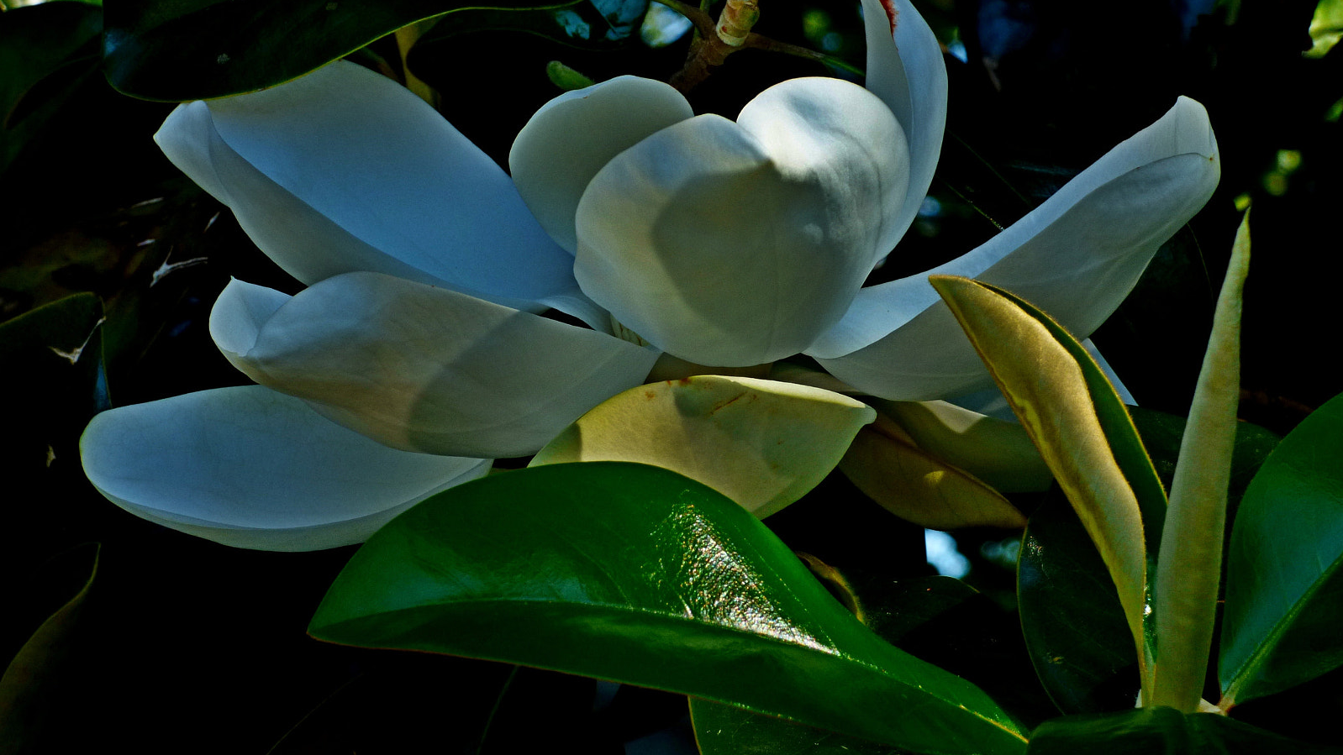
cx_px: 672
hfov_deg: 12.8
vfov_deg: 7.2
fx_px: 5983
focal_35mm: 168
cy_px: 393
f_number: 6.3
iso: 125
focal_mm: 27.65
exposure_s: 1/125
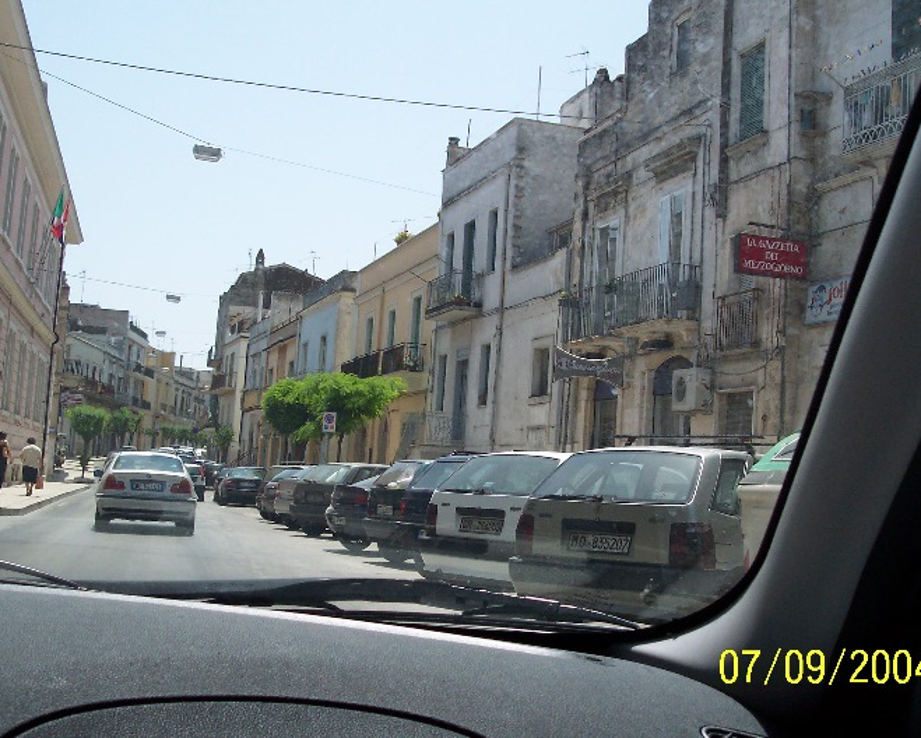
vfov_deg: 33.5
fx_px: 1227
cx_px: 432
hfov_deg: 41.1
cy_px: 352
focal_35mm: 45
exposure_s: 1/500
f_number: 4.8
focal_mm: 8
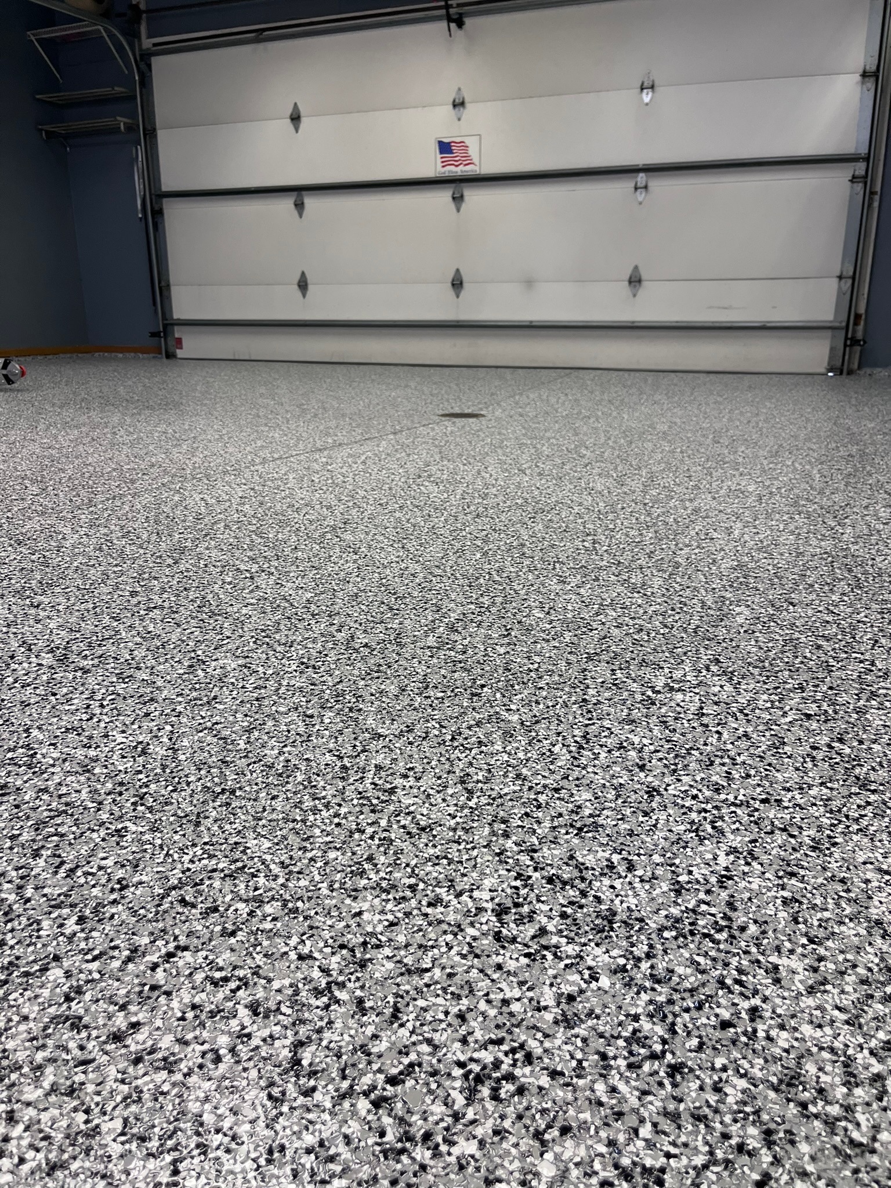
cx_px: 446
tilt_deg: -16.5
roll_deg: +1.1
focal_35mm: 26
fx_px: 892
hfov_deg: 53.1
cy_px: 594
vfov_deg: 67.3
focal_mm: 5.1
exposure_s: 1/120
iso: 125
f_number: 1.6
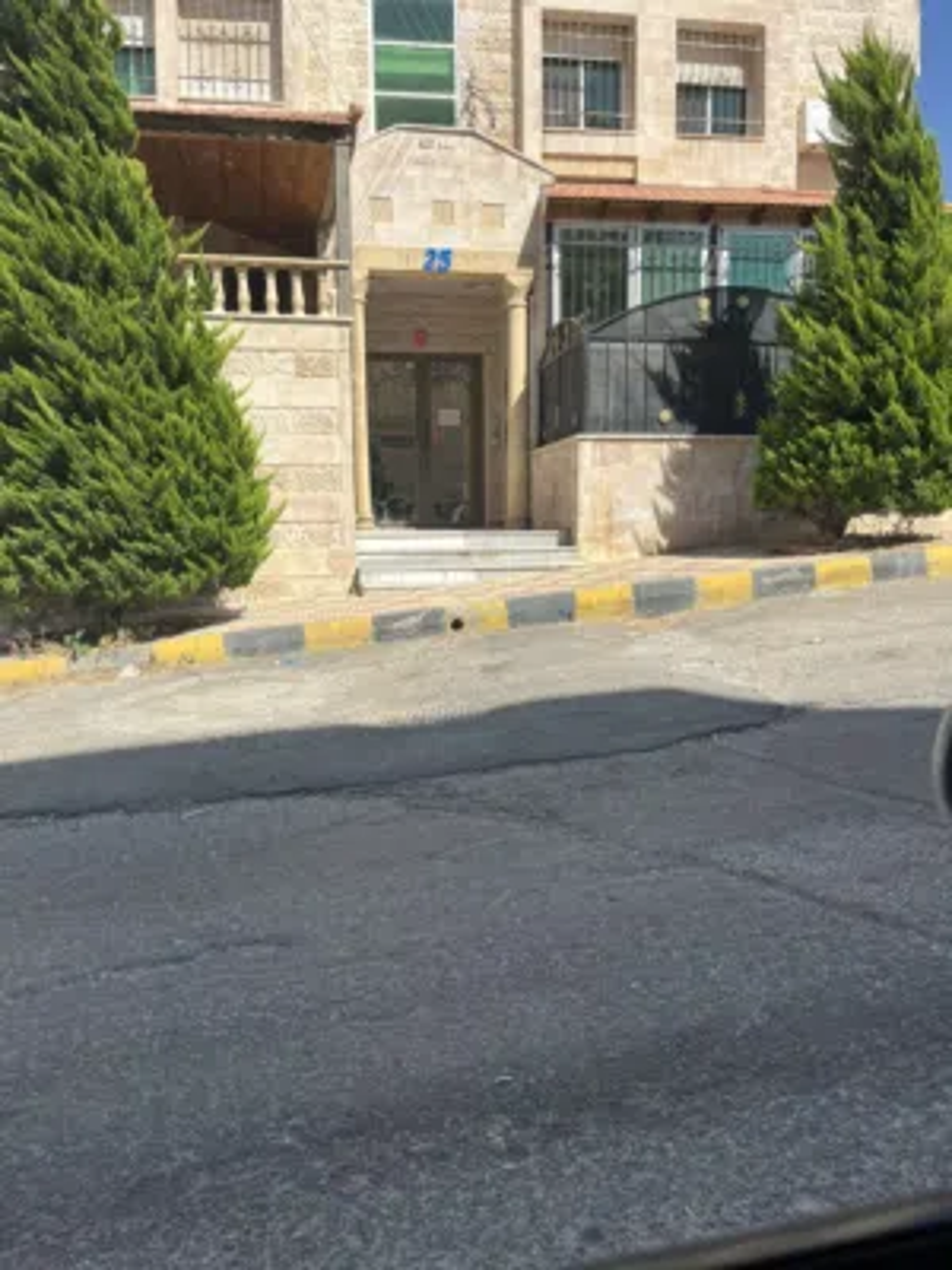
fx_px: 953
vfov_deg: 67.3
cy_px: 635
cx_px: 476
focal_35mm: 26
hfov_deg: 53.1
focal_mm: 5.1
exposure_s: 1/3049
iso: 50
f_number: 1.6
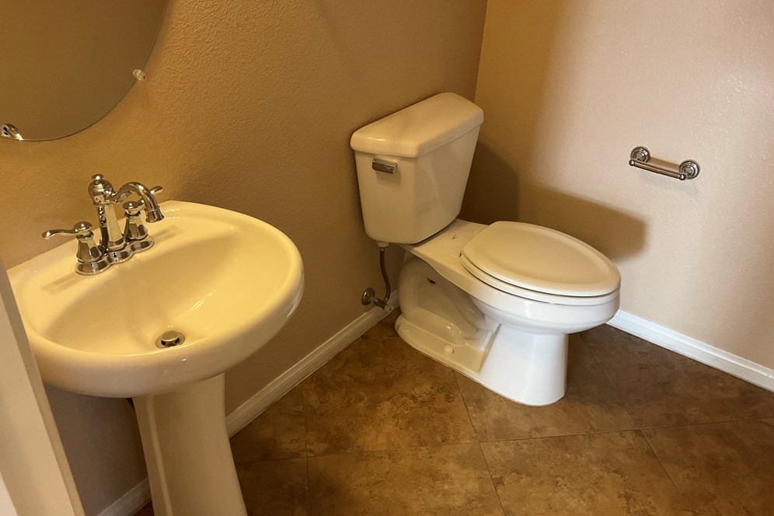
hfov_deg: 60.3
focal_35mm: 31
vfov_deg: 42.3
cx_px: 379
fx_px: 666
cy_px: 286
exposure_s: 1/40
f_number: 1.8
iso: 200
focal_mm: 3
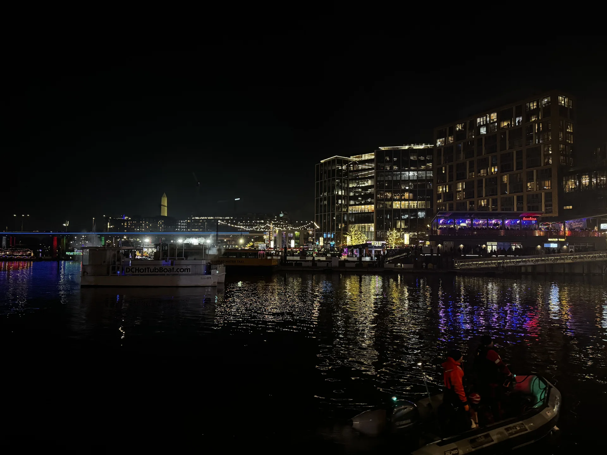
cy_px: 228
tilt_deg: +1.5
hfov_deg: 71.6
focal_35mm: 24
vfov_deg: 56.8
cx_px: 304
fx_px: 421
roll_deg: -0.9
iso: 800
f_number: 1.78
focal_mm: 6.76
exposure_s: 1/60
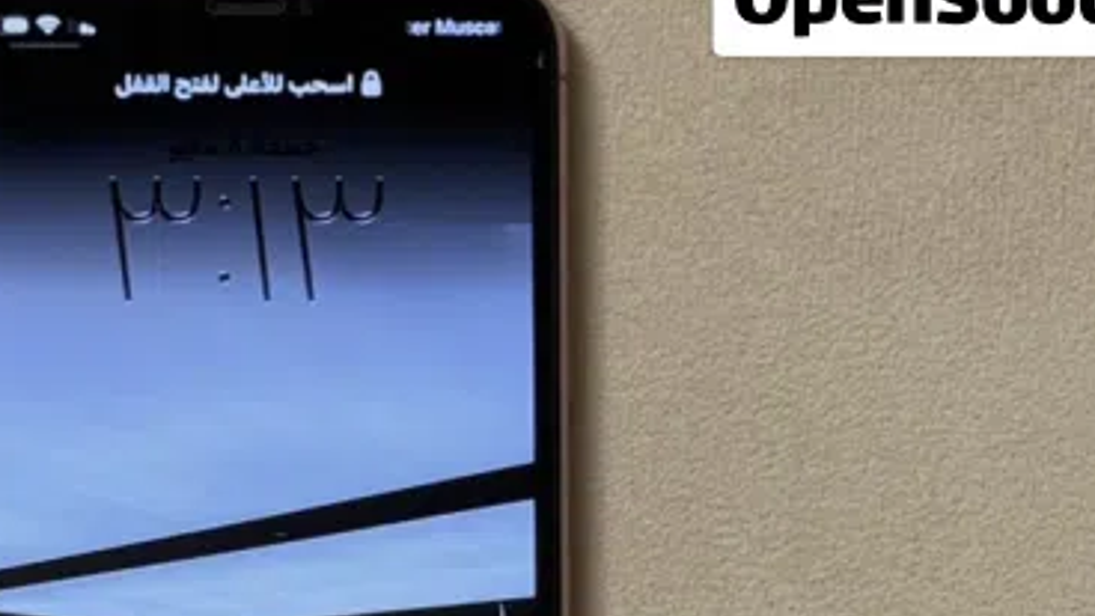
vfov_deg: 13.2
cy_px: 485
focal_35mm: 91
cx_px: 265
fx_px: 2642
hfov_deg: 23.2
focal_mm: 6.76
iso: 160
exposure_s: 1/60
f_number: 1.78
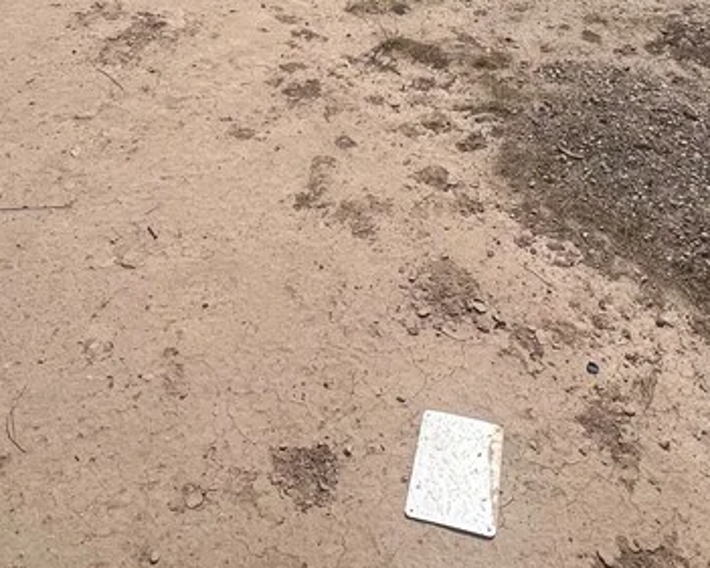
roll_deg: -2.3
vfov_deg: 32.9
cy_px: -115
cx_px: 403
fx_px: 778
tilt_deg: -13.8
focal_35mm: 37
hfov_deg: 48.9
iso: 32
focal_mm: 1.57
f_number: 1.8
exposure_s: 1/4386
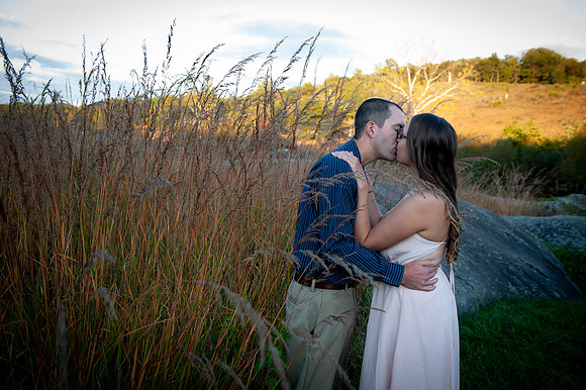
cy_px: 195
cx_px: 293
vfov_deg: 37.8
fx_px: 569
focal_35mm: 35
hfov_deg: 54.5
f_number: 5
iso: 100
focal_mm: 35
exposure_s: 1/60
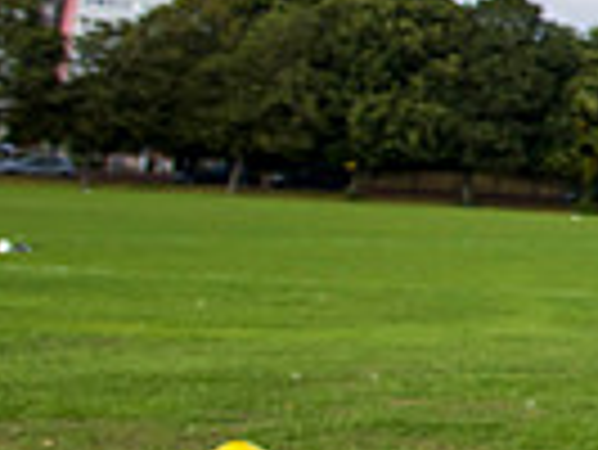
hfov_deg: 12.2
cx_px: 1616
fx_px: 1919
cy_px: -123
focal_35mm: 111
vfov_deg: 12.9
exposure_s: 1/1250
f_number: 4
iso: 250
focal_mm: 20
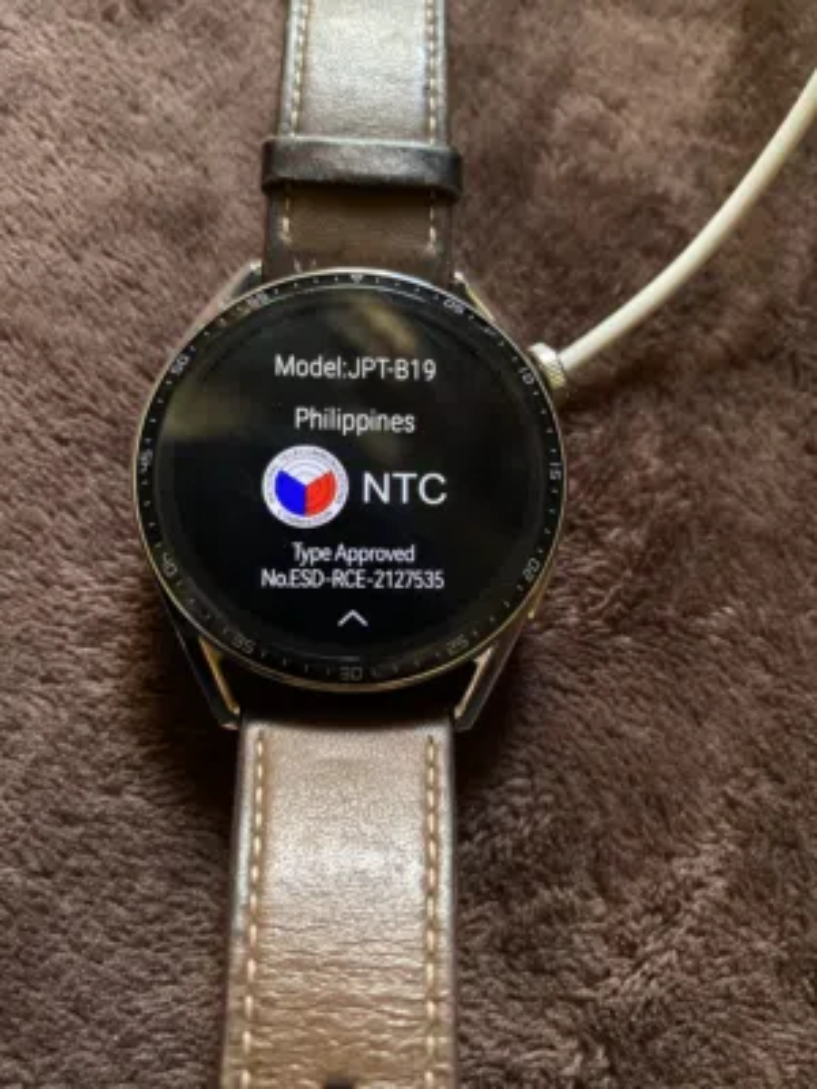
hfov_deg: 53.1
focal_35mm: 26
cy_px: 544
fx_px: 818
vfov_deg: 67.3
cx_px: 408
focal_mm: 4.25
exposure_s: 1/60
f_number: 1.8
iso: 400
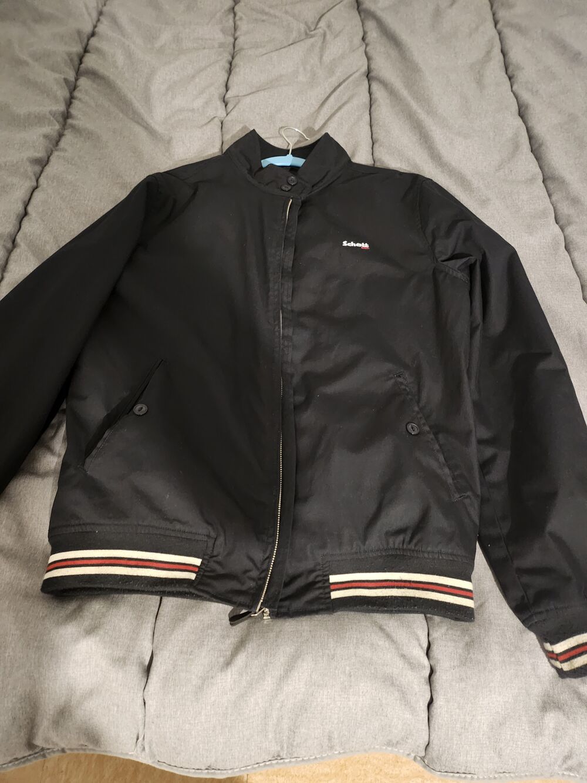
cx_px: 294
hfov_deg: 56.8
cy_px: 392
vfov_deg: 71.6
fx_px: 543
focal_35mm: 24
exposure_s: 1/20
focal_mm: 5
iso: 1600
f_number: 1.8
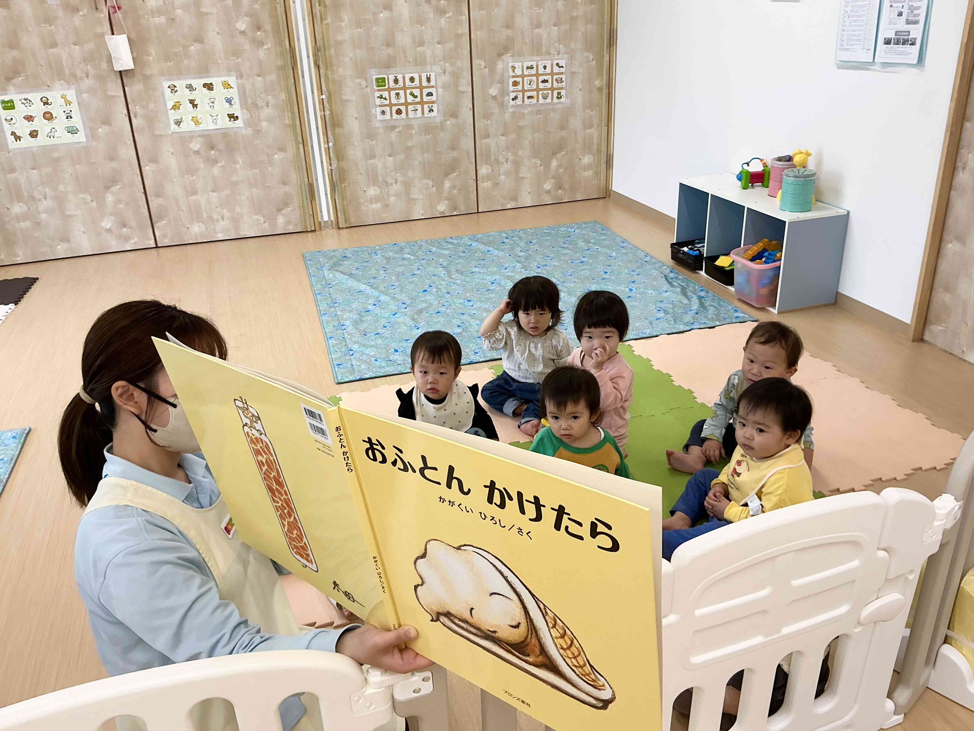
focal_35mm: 29
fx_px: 816
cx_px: 487
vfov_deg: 48.2
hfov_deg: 61.7
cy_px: 366
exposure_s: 1/120
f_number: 1.8
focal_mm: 3
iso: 50
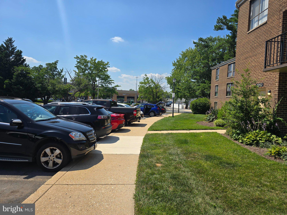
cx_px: 144
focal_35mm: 23
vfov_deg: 58.9
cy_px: 108
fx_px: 191
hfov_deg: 73.9
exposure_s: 1/1011
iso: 12
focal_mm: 6.3
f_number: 1.7
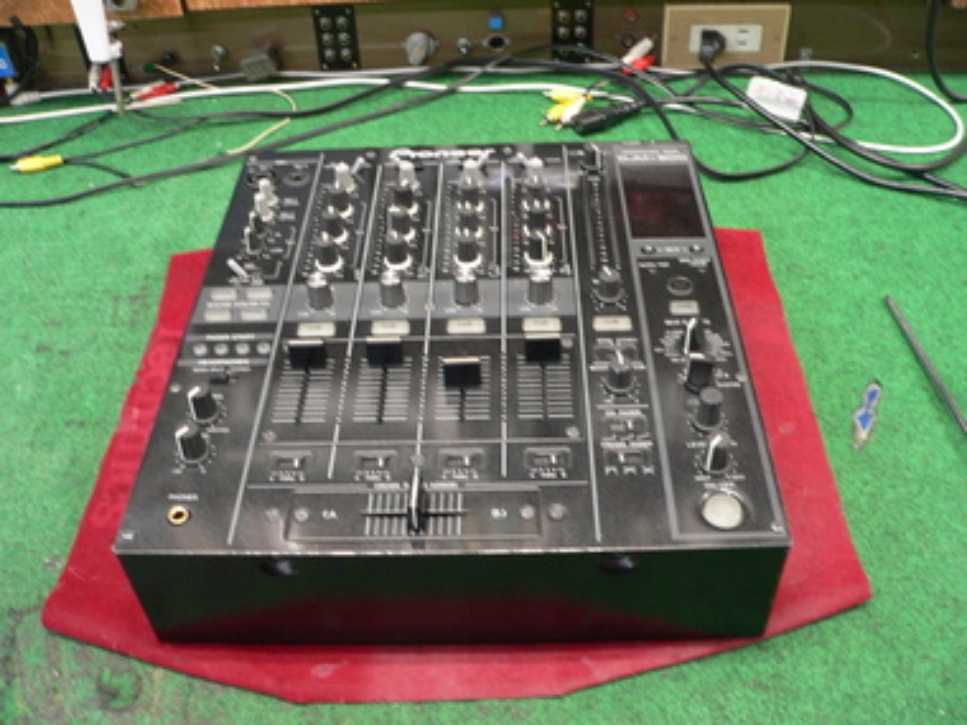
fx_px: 1006
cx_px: 484
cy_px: 362
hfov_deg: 51.4
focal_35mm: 36
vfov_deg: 39.7
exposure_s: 1/10
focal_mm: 6
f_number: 2.8
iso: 200
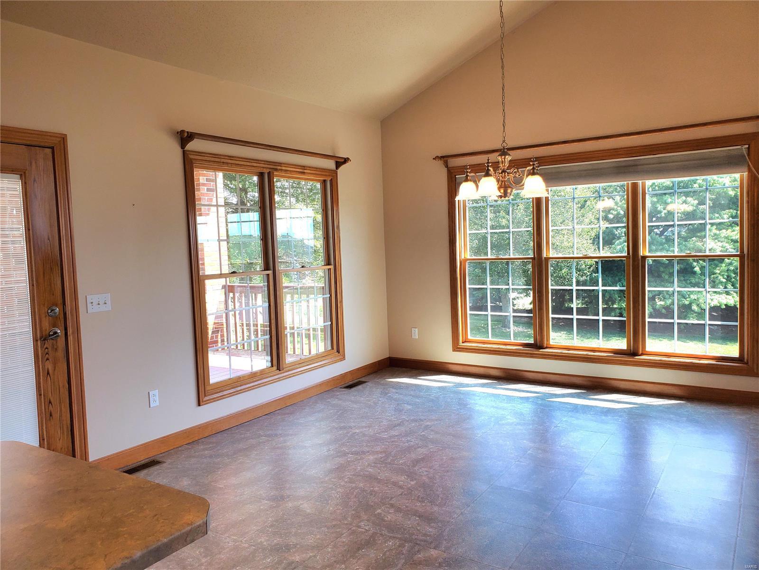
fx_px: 570
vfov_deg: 53.1
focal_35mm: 26
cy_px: 285
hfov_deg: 67.3
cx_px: 380
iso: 100
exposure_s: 1/120
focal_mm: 4.3
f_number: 2.4
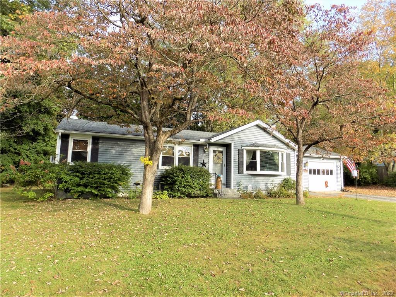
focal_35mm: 23
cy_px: 148
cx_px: 198
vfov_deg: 58.9
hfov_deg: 73.9
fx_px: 263
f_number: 3.1
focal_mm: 4
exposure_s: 1/250
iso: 80
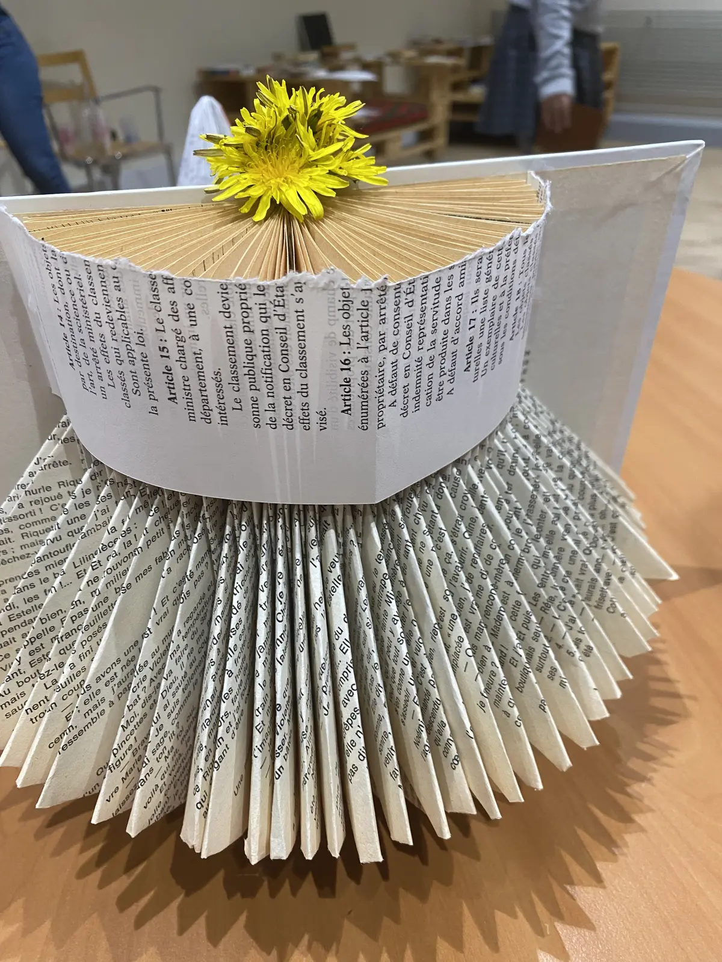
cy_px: 481
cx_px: 361
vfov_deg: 67.3
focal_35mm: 26
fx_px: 723
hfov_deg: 53.1
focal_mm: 4.25
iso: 80
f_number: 1.8
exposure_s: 1/50
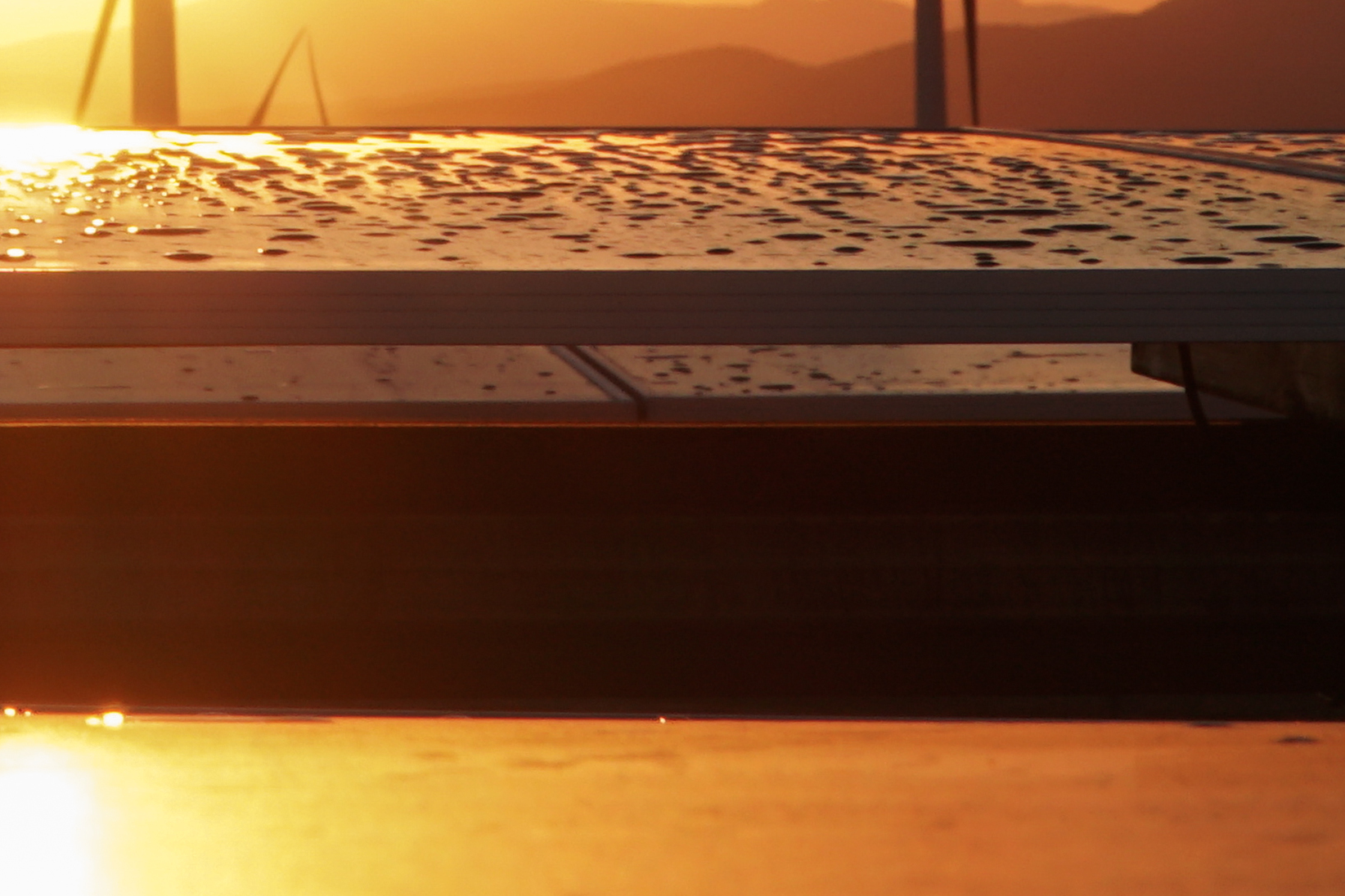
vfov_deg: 6.2
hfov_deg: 9.3
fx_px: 8181
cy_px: -648
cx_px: 27
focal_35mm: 219
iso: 160
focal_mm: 40
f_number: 13
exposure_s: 1/160
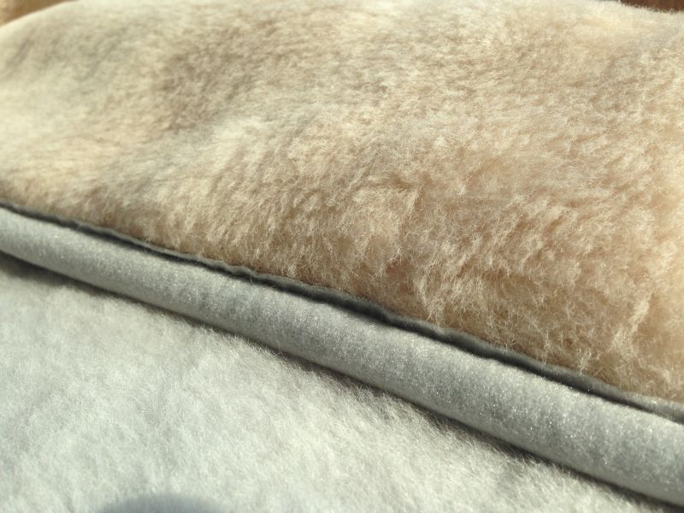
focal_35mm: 33
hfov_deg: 55.4
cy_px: 256
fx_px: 652
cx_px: 342
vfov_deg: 42.9
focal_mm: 4.13
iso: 50
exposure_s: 1/695
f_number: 2.4
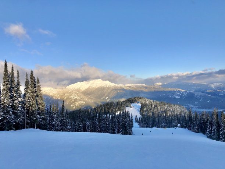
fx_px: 182
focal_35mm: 28
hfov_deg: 63.4
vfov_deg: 49.7
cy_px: 84
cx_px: 112
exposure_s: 1/1919
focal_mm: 4
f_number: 1.8
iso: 20
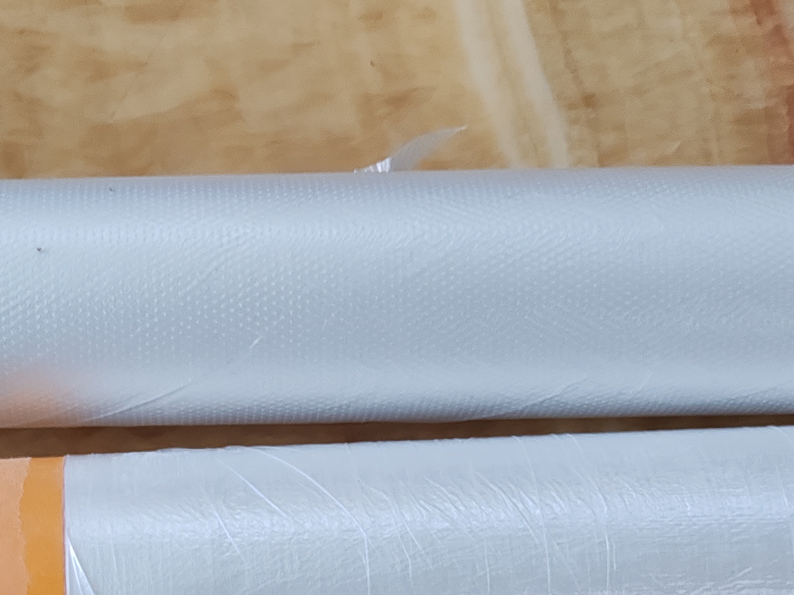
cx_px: 201
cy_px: 583
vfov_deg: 20.1
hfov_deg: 27.0
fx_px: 1629
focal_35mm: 71
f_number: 1.9
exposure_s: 1/50
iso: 2000
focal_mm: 6.12
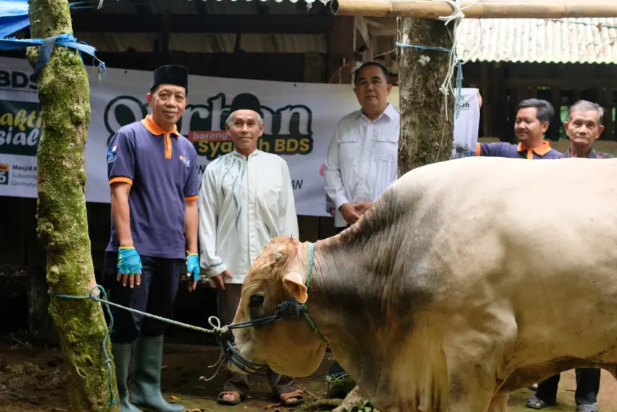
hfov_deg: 36.2
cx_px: 264
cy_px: 217
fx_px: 943
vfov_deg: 24.6
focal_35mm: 55
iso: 400
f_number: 2.5
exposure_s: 1/140
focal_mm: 30
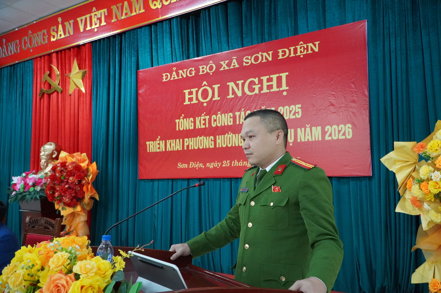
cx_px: 220
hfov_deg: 64.6
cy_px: 146
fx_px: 349
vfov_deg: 45.6
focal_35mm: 28
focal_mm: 19
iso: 4000
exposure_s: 1/160
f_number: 4
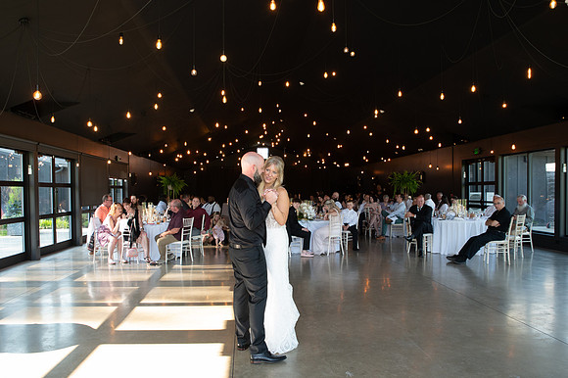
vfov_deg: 48.6
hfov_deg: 68.3
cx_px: 268
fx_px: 418
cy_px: 200
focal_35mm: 27
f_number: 5
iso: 1000
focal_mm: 24
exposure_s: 1/125
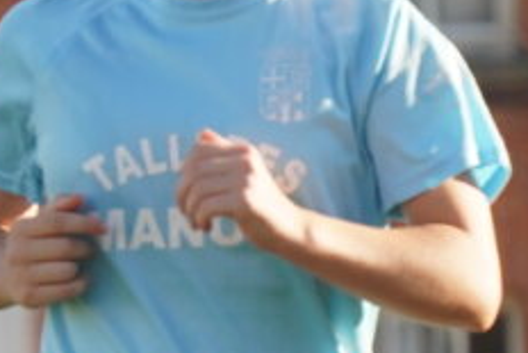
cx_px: 148
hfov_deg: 1.2
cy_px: 411
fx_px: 25370
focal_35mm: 1729
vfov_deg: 0.8
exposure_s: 1/400
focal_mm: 209
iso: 320
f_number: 6.3
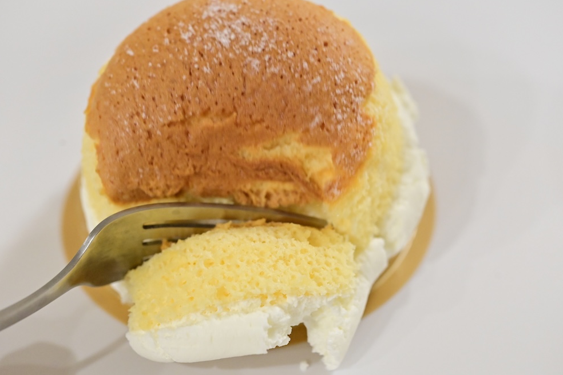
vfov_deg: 22.3
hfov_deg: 32.9
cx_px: 280
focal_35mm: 61
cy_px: 187
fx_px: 954
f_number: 4.5
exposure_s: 1/160
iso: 8000
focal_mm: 60
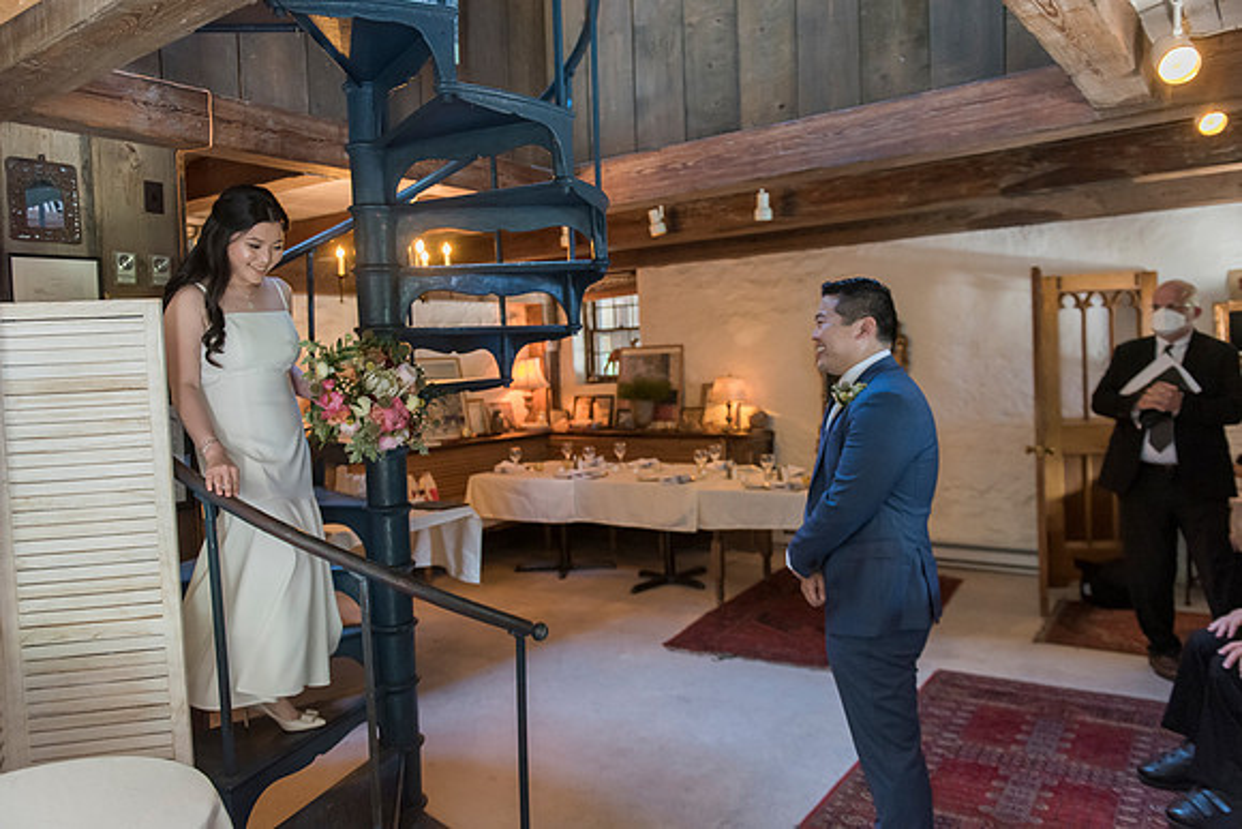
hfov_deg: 67.3
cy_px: 398
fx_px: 932
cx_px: 645
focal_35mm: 27
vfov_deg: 47.9
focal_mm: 26
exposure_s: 1/100
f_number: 2.8
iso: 2500
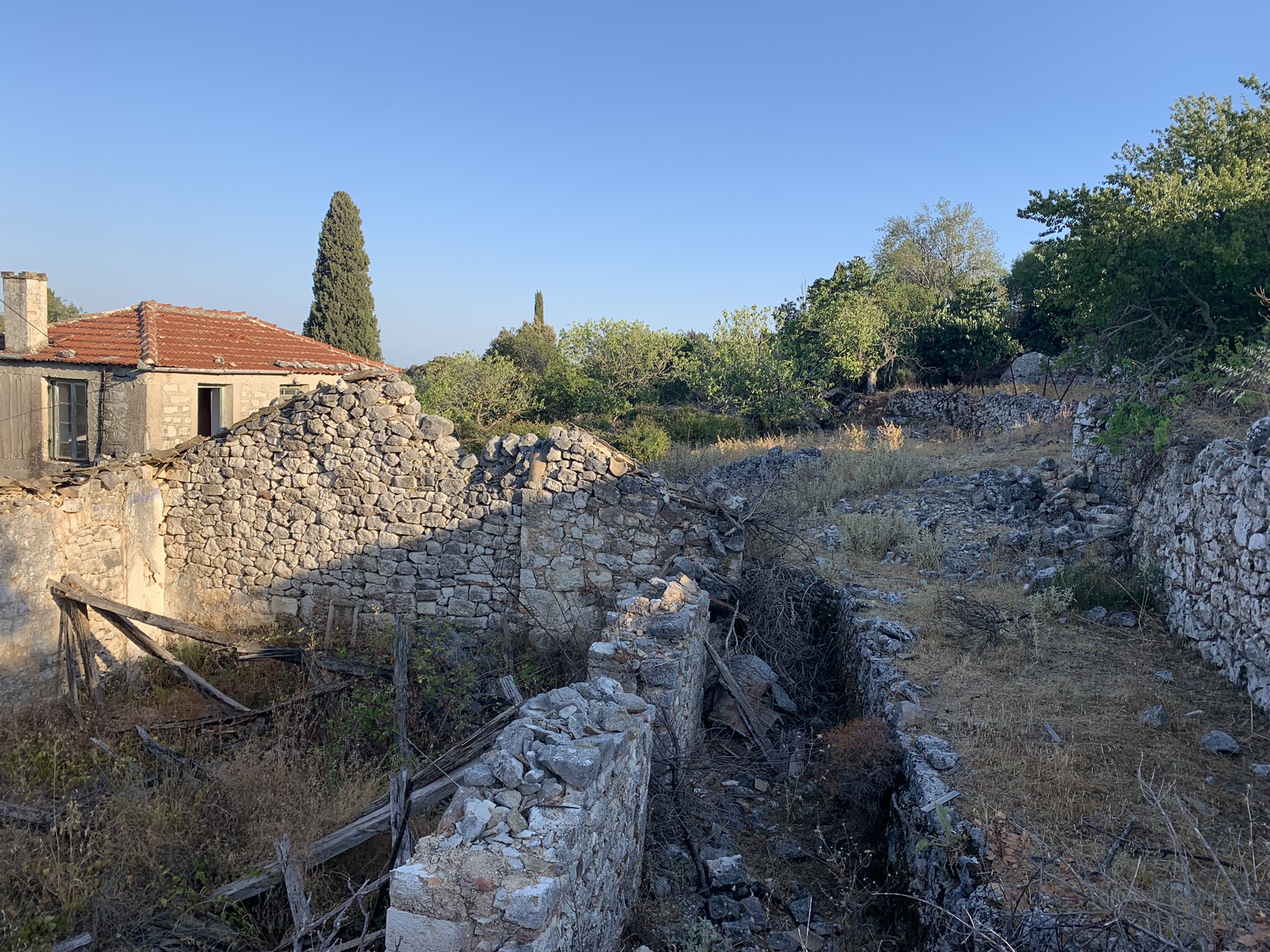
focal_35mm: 26
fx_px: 954
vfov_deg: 53.1
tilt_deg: -6.4
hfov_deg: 67.3
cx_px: 635
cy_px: 476
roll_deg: -3.4
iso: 25
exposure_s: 1/1299
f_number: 1.8
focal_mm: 4.25
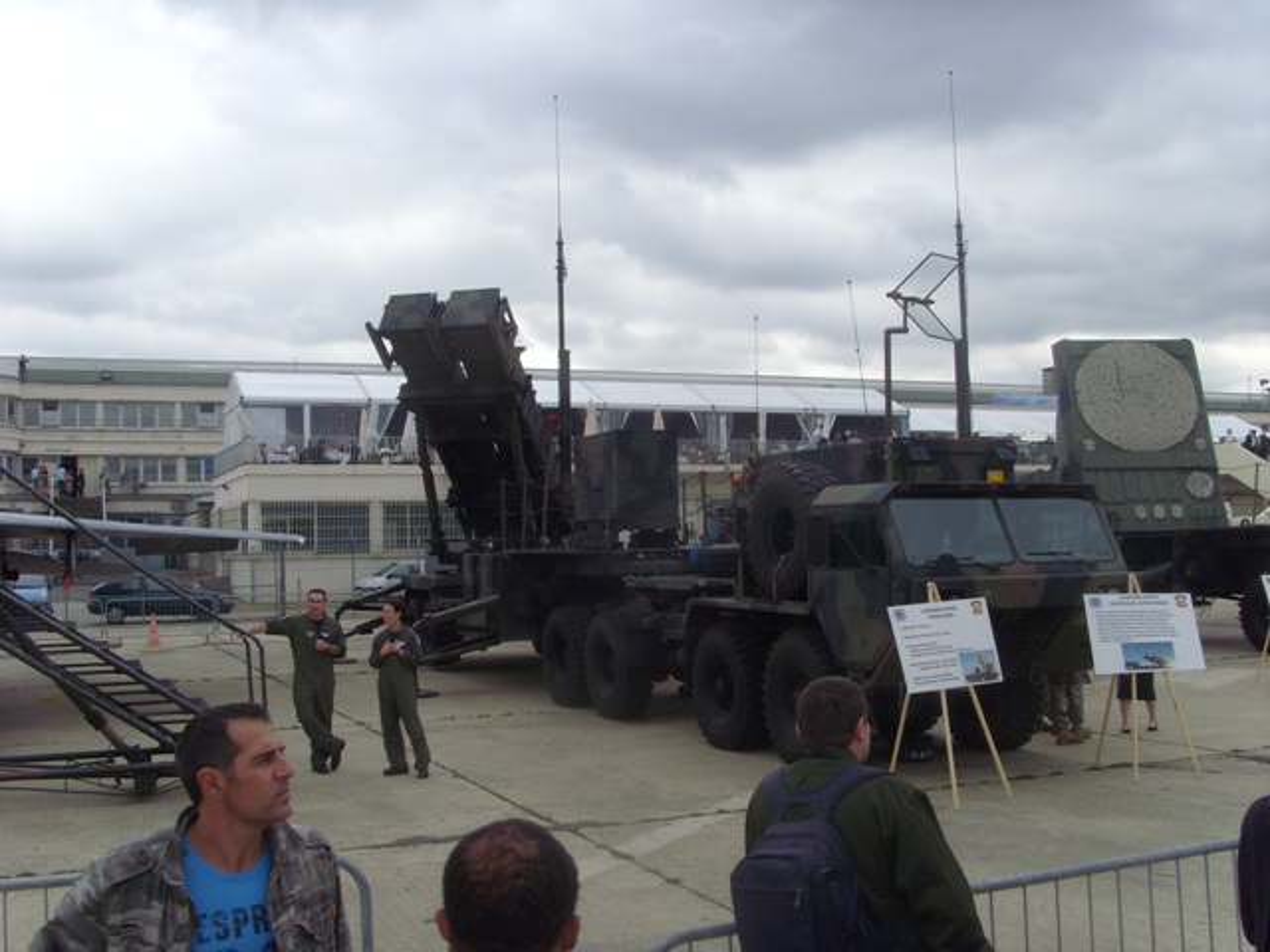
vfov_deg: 39.7
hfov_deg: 51.4
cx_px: 635
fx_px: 1321
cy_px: 476
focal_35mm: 36
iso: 80
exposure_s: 1/250
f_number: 5.5
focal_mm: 6
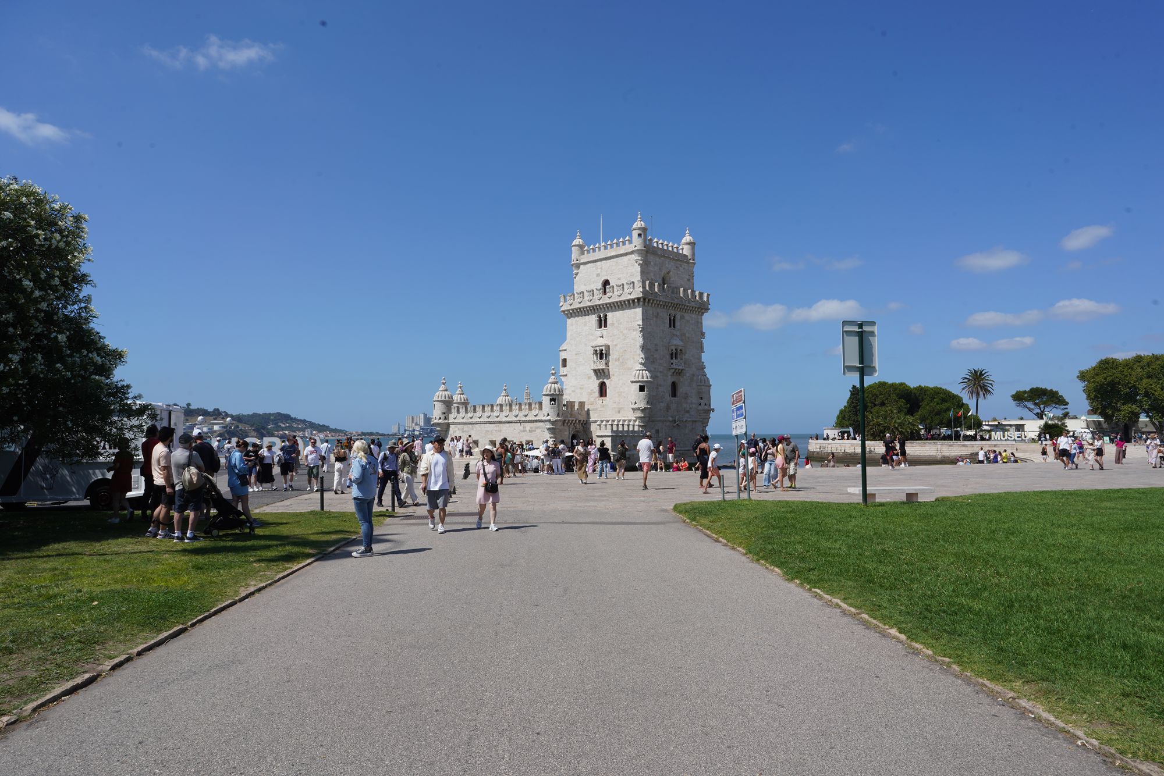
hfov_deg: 73.7
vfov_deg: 53.1
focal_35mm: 24
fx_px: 776
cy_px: 388
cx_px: 582
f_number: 18
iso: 100
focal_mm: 24
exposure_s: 1/100
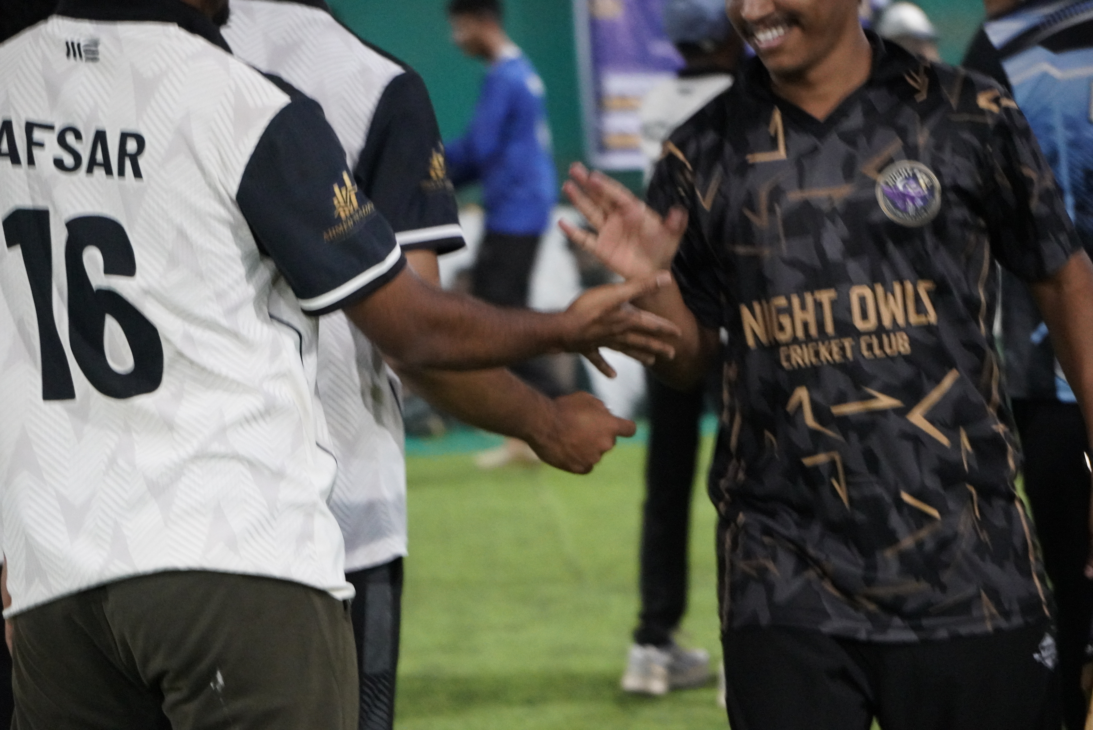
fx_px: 5331
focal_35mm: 176
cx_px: 546
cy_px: 365
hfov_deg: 11.7
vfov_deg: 7.8
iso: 6400
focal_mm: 117
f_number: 5.6
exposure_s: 1/125
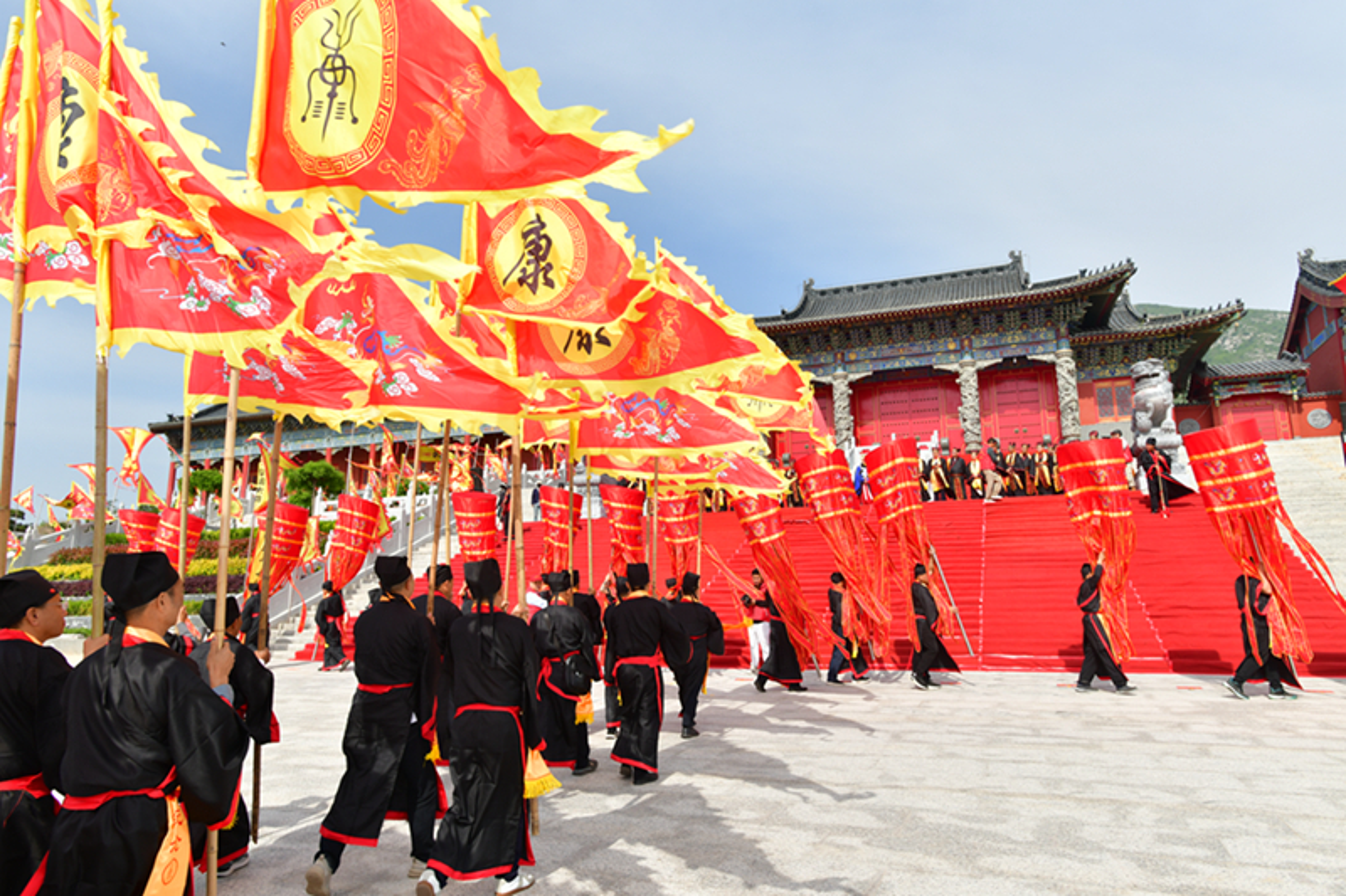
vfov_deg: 53.1
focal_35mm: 24
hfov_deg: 73.8
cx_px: 673
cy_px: 448
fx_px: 897
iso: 160
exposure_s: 1/250
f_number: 9
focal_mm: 24
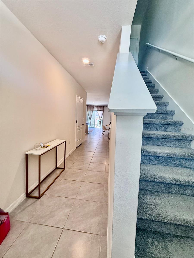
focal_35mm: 14
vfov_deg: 102.1
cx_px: 97
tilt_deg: -5.1
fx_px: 105
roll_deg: -1.7
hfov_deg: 85.7
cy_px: 129
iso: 200
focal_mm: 2.22
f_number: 2.2
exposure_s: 1/120
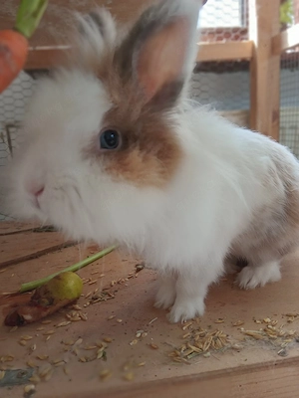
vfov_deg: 76.4
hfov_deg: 61.1
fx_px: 253
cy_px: 199
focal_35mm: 22
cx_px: 150
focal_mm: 3.86
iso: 40
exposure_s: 1/34.5
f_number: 1.8
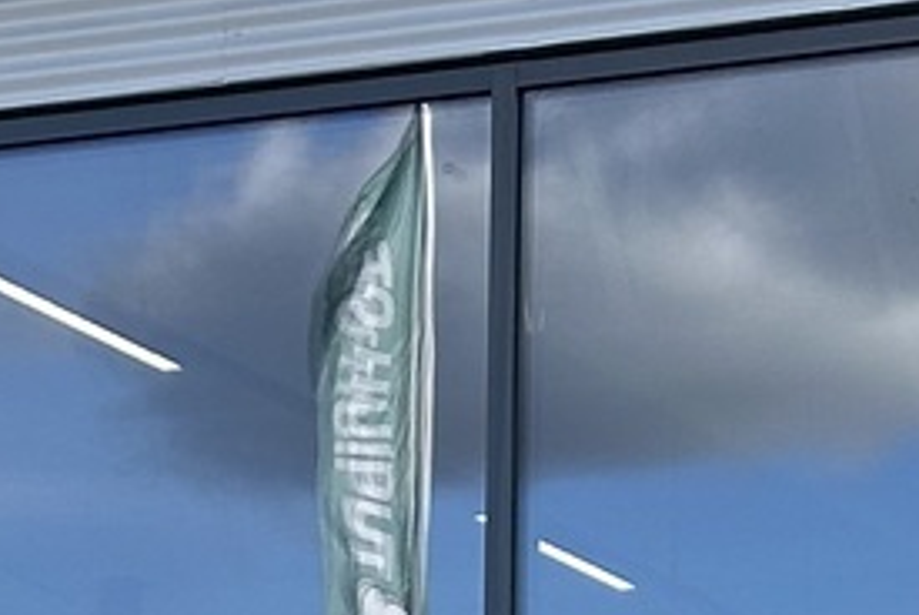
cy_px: 1588
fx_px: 6670
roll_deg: -0.4
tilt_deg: +0.1
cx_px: -922
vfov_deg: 5.1
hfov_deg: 7.6
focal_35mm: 261
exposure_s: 1/672
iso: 64
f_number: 1.78
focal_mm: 6.86
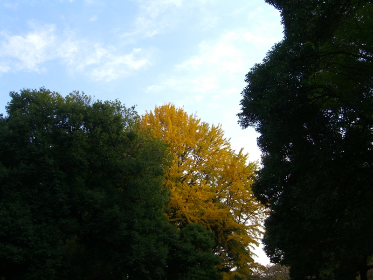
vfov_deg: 37.7
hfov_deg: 49.0
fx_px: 409
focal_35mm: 38
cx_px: 186
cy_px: 140
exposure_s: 1/200
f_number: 4
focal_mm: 7.9
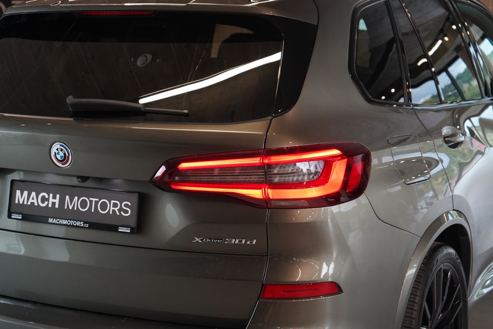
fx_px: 959
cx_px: 246
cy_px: 164
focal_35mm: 70
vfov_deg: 19.5
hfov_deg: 28.8
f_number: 5.6
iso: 4000
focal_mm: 70
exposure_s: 1/160
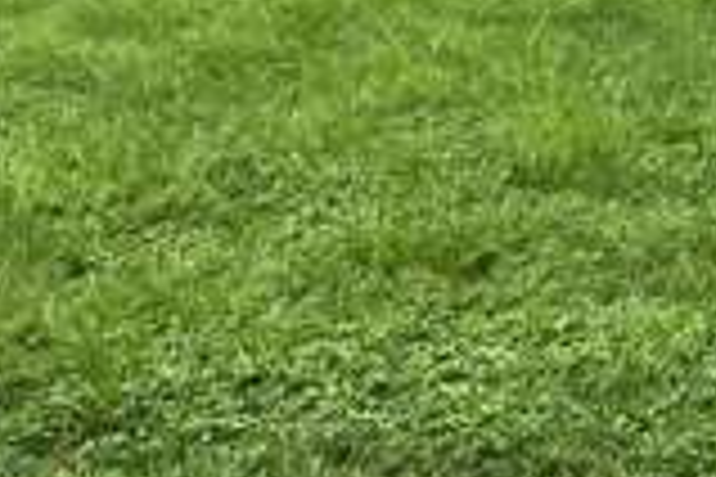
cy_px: -297
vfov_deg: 13.8
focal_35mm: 91
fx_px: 1810
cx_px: 986
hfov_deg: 20.1
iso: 25
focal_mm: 3
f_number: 1.8
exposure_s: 1/1195
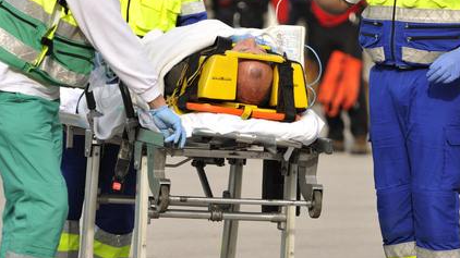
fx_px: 5718
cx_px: 275
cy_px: 81
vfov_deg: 2.6
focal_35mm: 469
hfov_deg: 4.6
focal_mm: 270
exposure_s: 1/800
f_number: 7.1
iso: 400
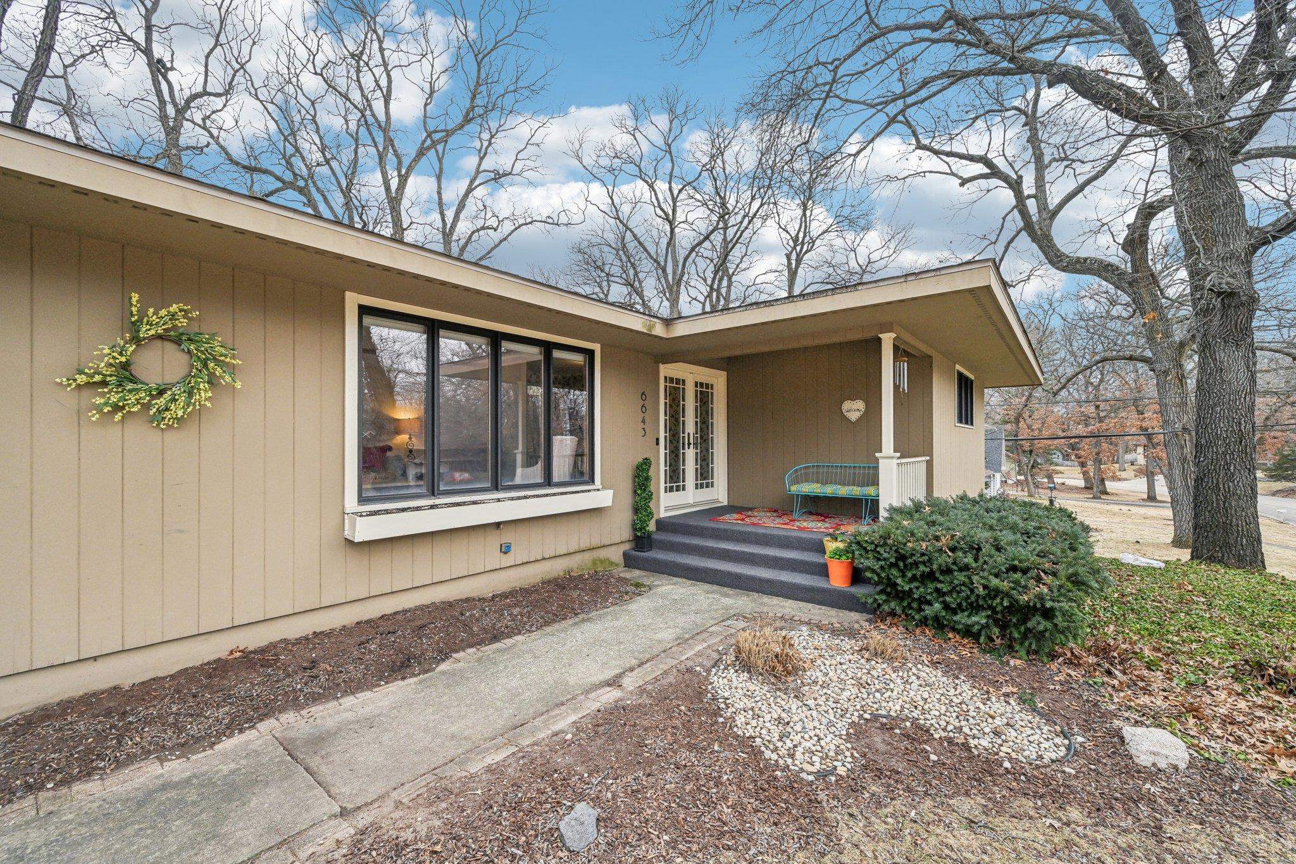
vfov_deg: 81.2
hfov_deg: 104.3
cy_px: 432
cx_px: 648
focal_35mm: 14
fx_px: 504
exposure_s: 1/160
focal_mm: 14
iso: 400
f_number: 8
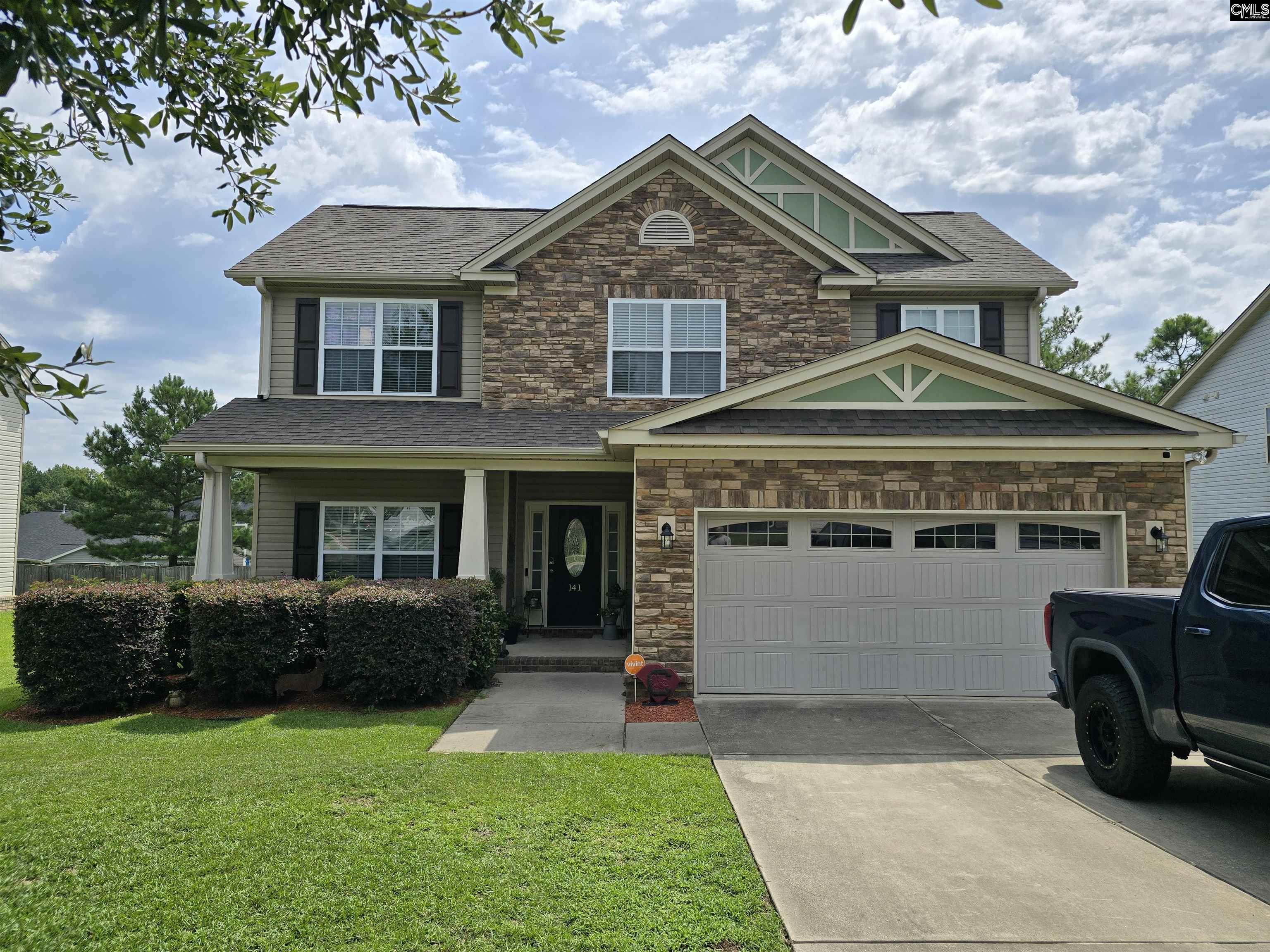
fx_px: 844
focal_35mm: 23
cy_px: 476
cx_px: 635
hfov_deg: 73.9
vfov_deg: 58.9
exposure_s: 1/1167
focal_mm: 6.3
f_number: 1.7
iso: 12
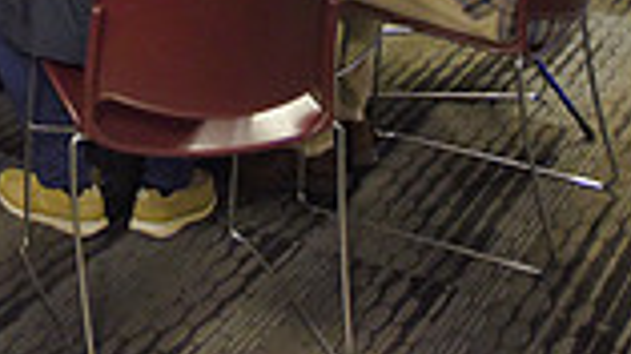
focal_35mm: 93
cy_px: -408
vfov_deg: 11.4
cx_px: -205
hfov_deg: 20.8
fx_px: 1555
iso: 1600
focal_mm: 24
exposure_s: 1/50
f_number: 2.8
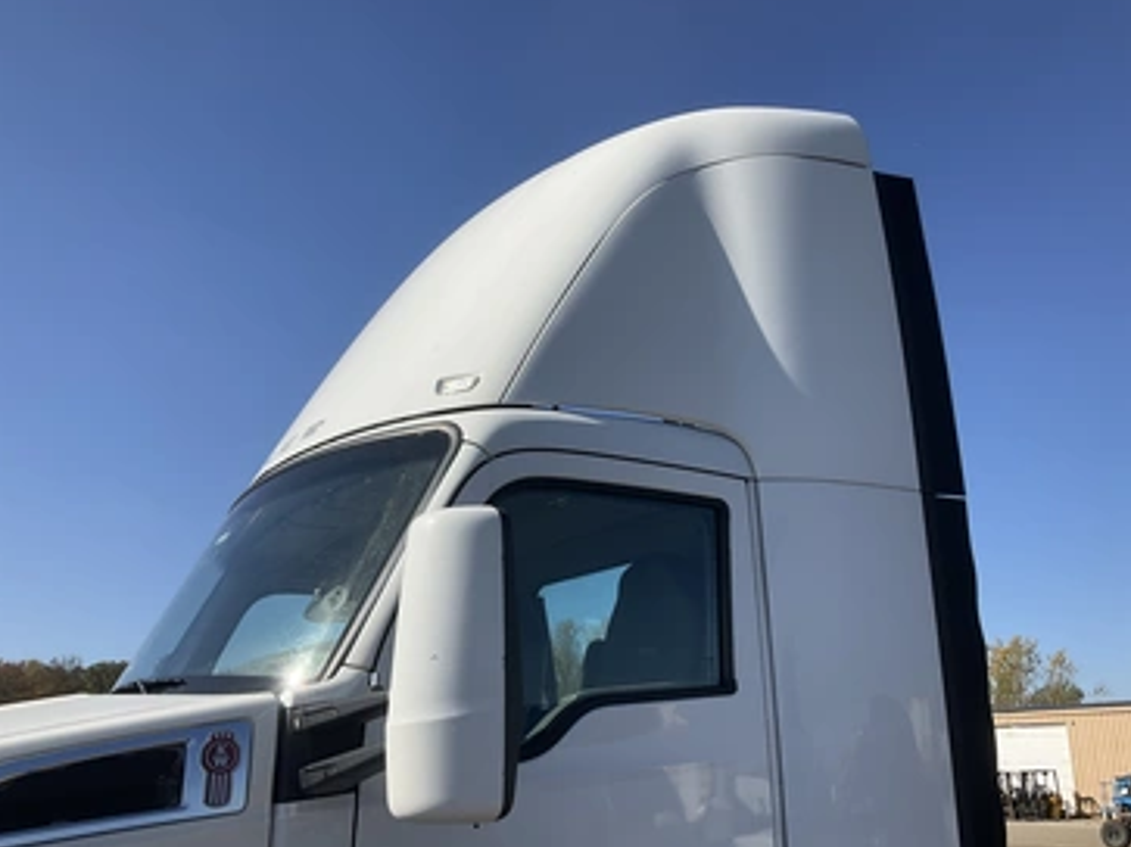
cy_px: 417
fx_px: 1045
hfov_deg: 56.8
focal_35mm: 32
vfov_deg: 44.1
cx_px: 614
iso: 25
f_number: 1.8
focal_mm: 3
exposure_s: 1/2058
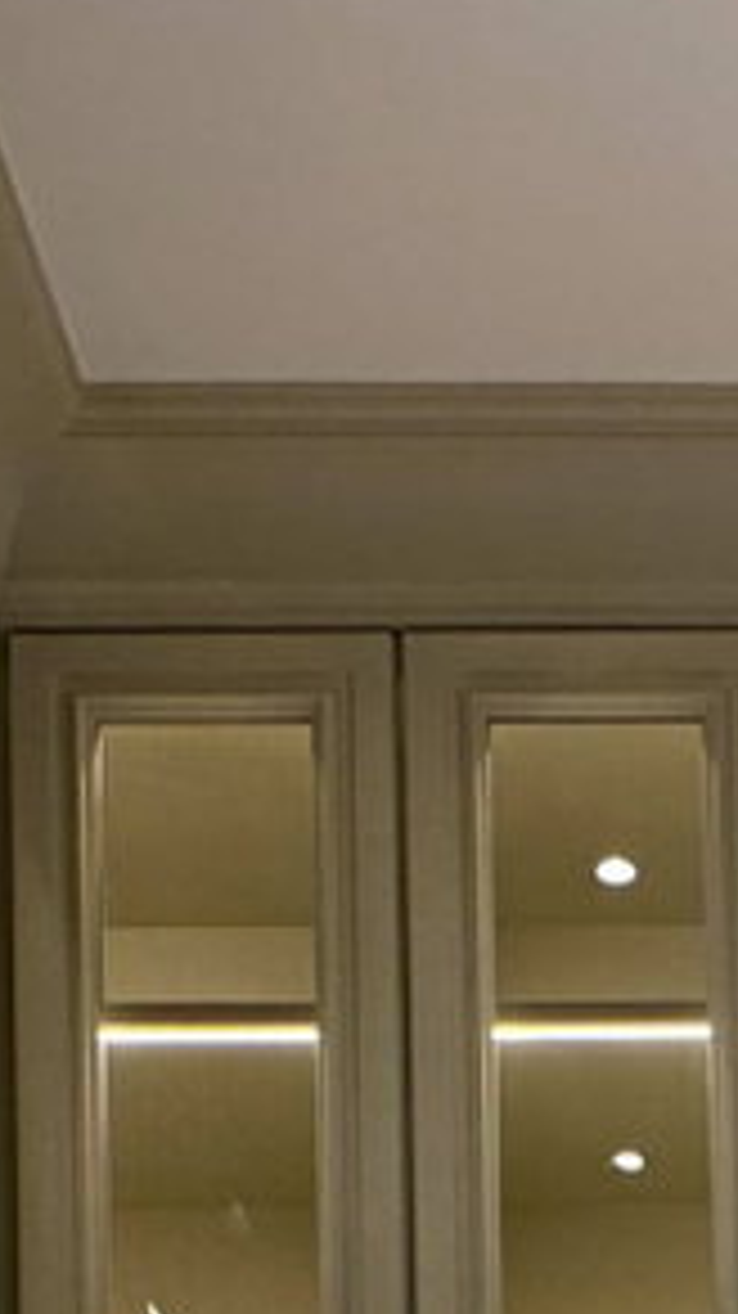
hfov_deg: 18.1
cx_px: 731
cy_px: 1994
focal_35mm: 65
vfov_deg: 24.7
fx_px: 2264
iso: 160
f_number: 2.2
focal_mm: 2.22
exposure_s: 1/100
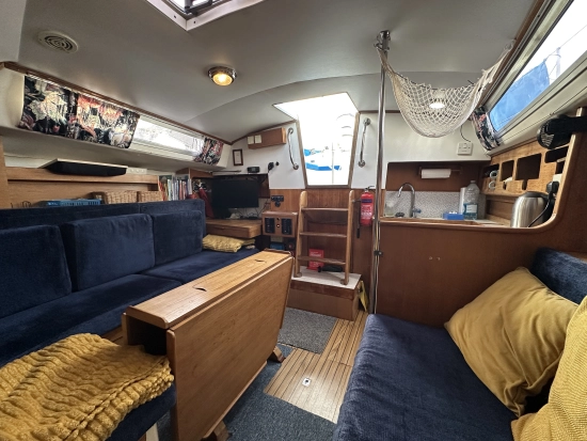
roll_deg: +0.0
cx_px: 294
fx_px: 238
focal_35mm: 14
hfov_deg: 102.0
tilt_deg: -6.8
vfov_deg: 85.7
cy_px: 220
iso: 250
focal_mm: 2.22
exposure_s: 1/99
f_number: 2.2
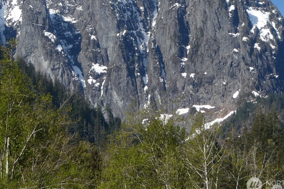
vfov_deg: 8.4
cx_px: 93
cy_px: 26
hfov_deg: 12.6
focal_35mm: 163
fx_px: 1286
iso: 80
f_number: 5
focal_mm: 17.5
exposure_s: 1/500
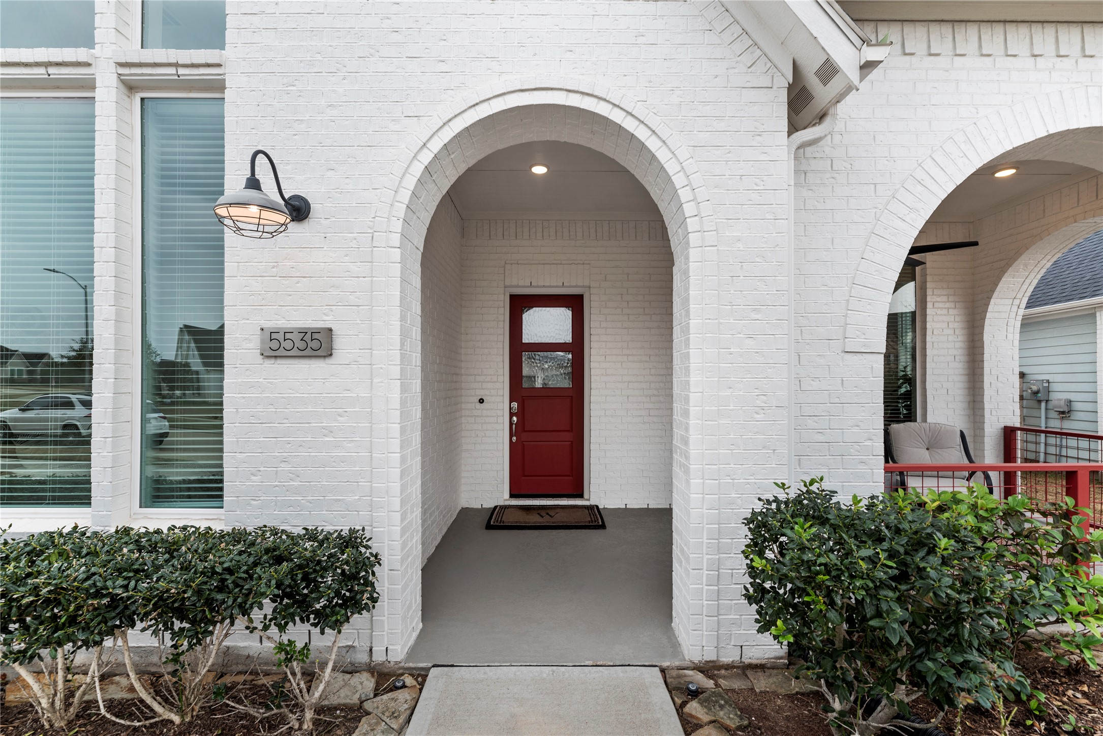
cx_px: 552
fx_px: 460
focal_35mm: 15
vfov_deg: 77.4
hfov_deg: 100.4
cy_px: 368
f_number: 8
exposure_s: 1/50
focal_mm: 15
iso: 100
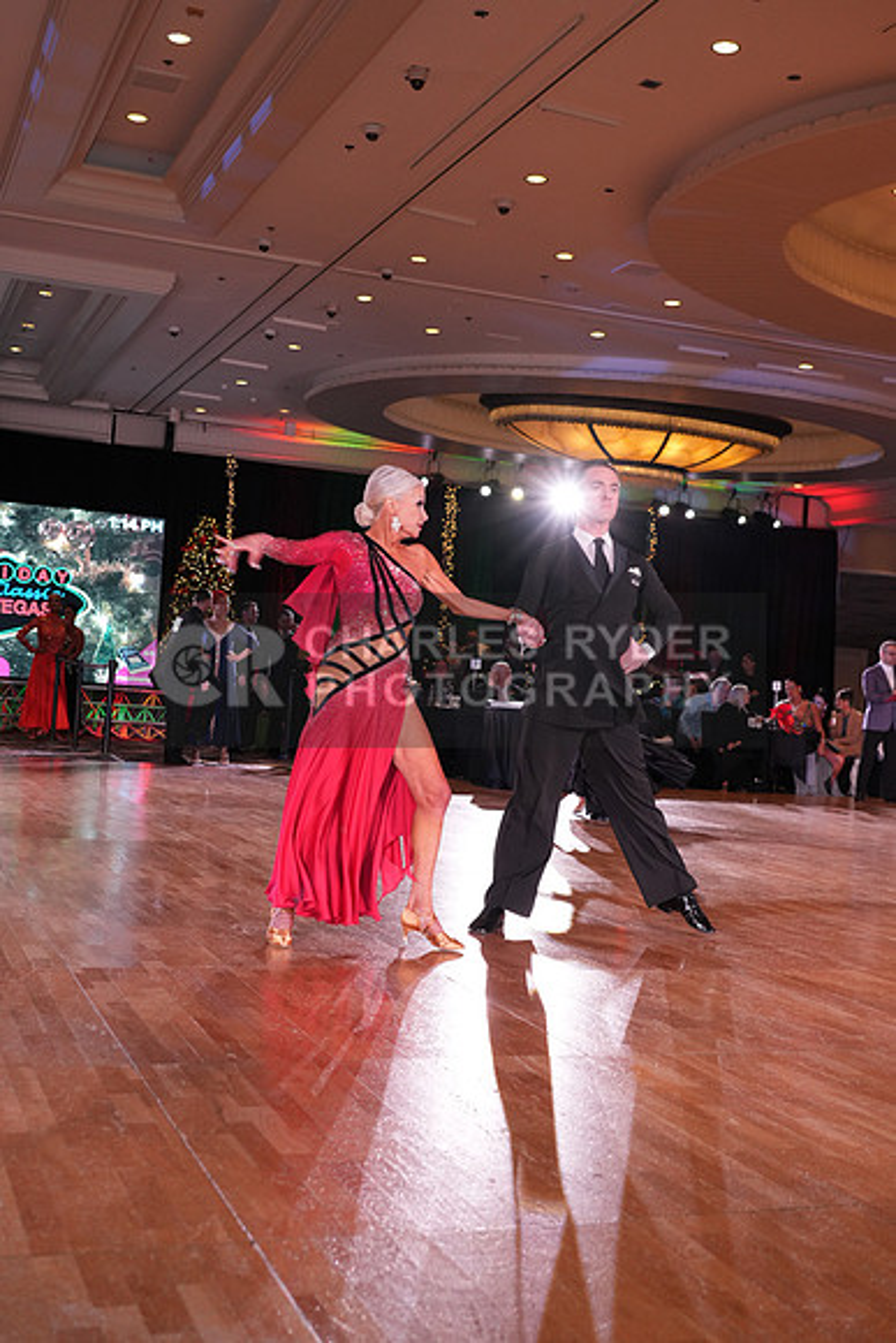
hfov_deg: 33.4
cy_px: 672
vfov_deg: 48.4
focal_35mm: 40
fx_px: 1492
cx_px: 448
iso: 2000
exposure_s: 1/200
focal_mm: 40
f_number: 5
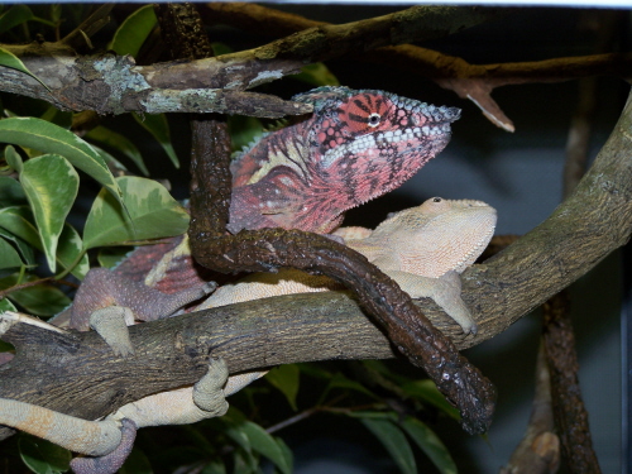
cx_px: 316
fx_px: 1917
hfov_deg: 18.7
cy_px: 237
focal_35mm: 105
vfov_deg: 14.1
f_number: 3.2
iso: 80
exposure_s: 1/90
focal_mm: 17.5
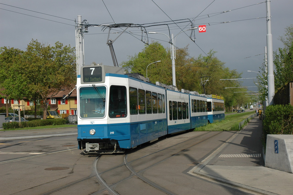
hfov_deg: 42.4
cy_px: 98
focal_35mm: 46
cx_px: 146
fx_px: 378
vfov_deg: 28.9
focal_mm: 31
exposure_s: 1/400
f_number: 10
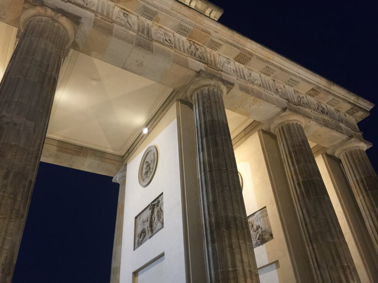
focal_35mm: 29
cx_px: 189
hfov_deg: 61.7
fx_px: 317
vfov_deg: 48.2
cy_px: 142
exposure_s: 1/17
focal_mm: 4.15
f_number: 2.2
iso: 125
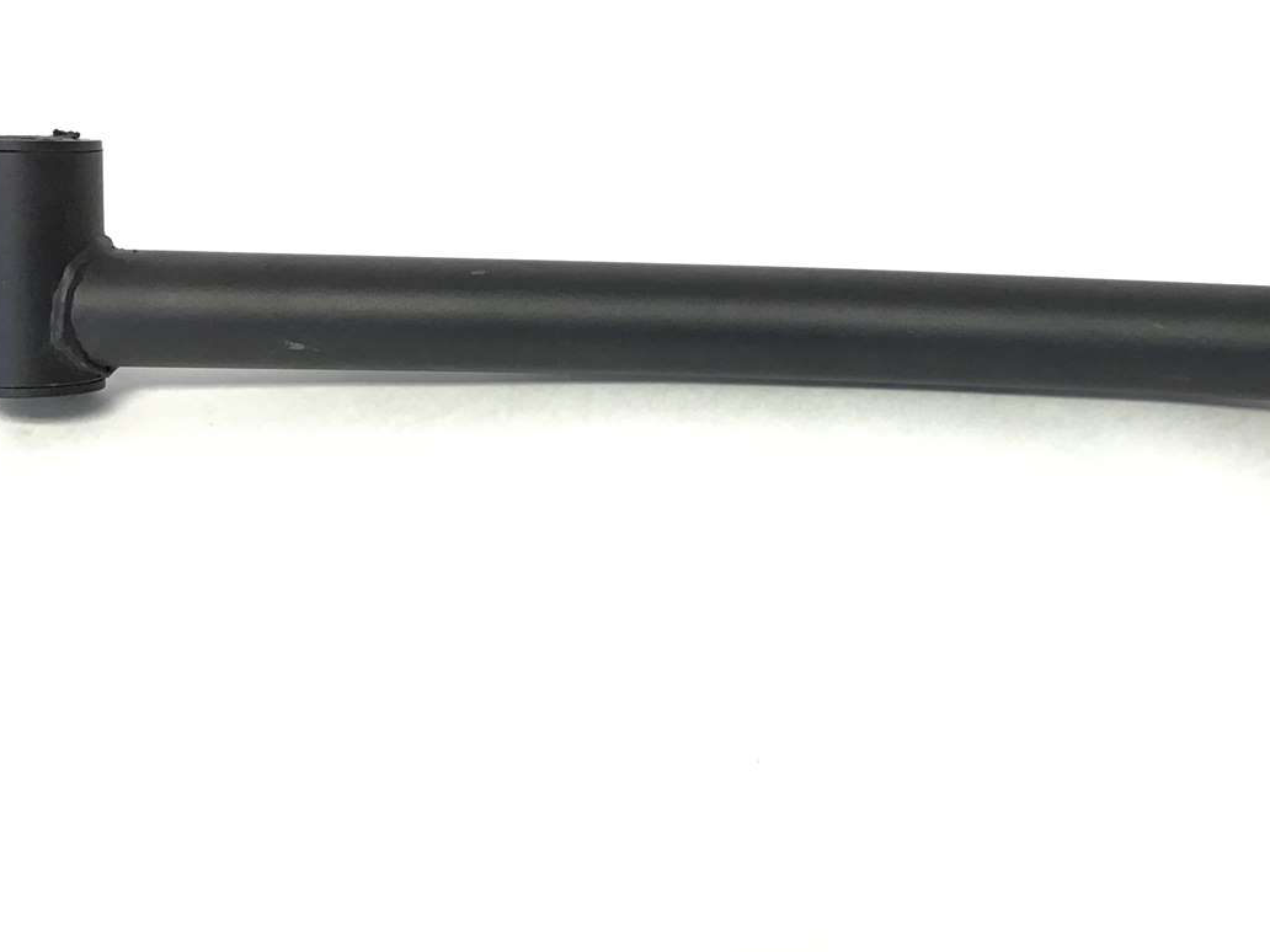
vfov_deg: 28.9
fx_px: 1834
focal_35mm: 50
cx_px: 828
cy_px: 319
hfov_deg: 37.8
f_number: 2.4
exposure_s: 1/33
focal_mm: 3.3
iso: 40
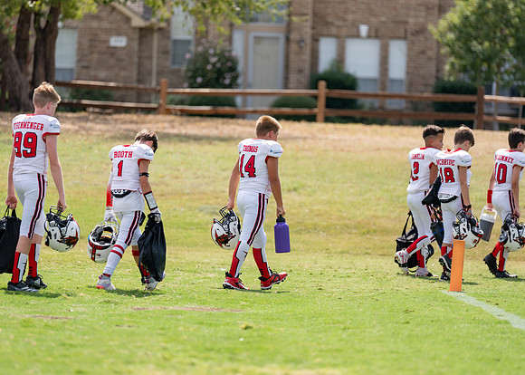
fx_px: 3150
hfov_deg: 9.5
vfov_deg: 6.8
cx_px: 262
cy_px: 188
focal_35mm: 211
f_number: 2.8
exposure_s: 1/2500
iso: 200
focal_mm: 200
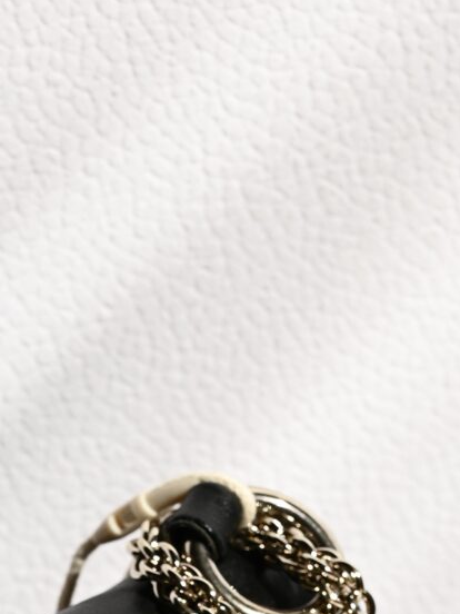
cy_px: 1208
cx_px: -138
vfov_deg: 11.5
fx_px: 2764
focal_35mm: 156
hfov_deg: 9.3
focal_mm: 35
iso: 100
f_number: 8
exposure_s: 1/400
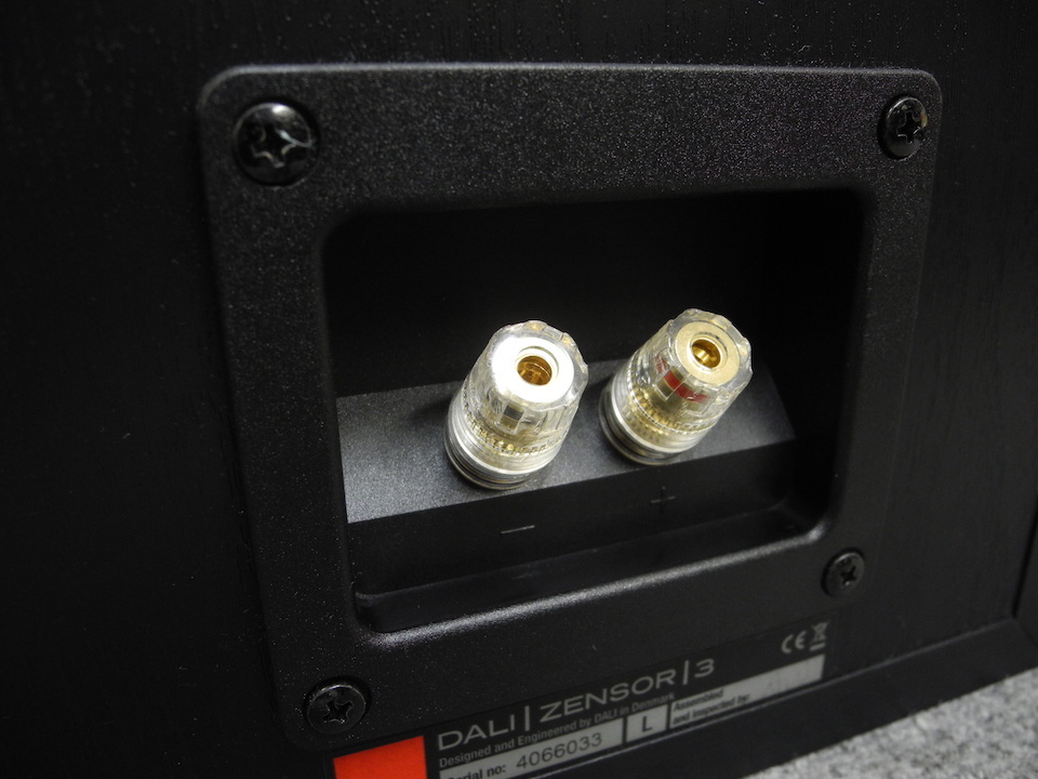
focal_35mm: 28
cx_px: 519
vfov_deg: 49.7
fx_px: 840
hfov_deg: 63.4
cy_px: 390
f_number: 2.8
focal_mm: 6
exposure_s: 1/30
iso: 372
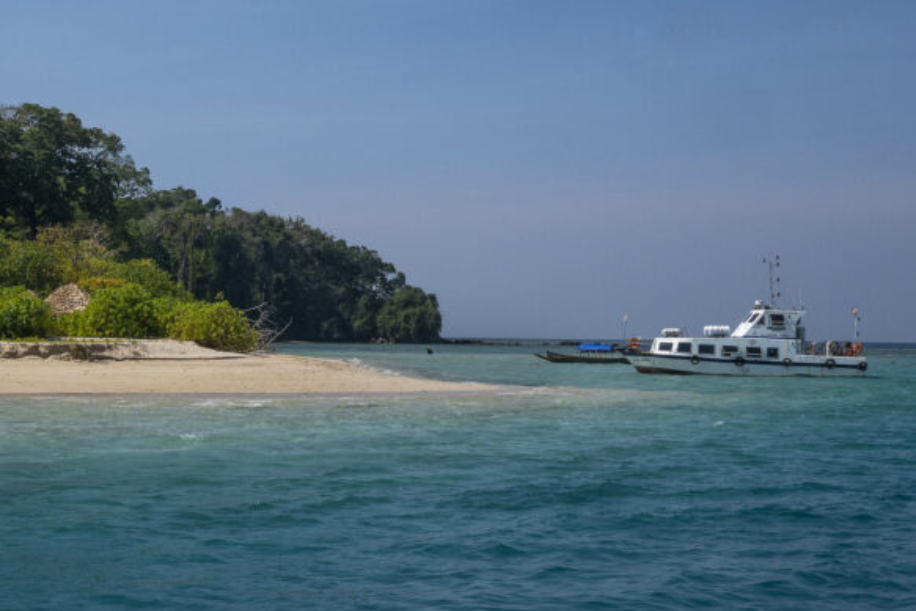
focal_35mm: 59
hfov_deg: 33.3
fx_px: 1510
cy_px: 258
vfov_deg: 22.9
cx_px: 277
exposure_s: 1/1250
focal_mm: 22.5
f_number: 11
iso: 320
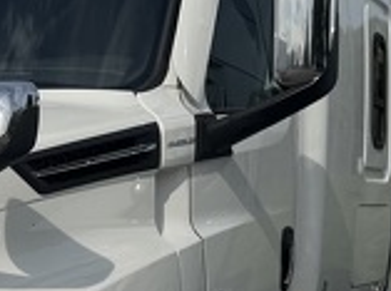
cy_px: 271
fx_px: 1037
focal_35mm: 92
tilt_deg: -2.8
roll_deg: -1.8
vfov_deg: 15.8
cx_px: -25
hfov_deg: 20.5
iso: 80
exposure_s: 1/9091
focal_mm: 6.76
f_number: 1.78
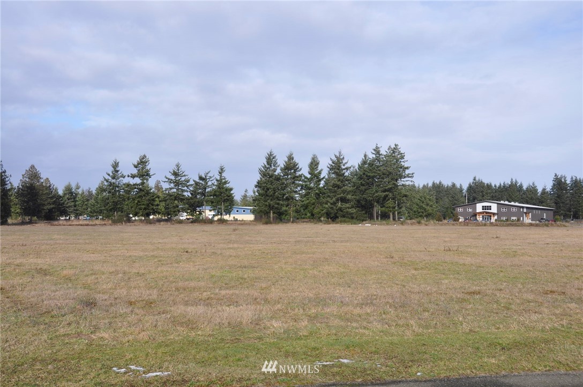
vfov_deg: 34.1
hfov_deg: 49.6
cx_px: 292
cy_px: 194
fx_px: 631
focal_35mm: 39
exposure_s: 1/320
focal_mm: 26
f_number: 9
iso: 200
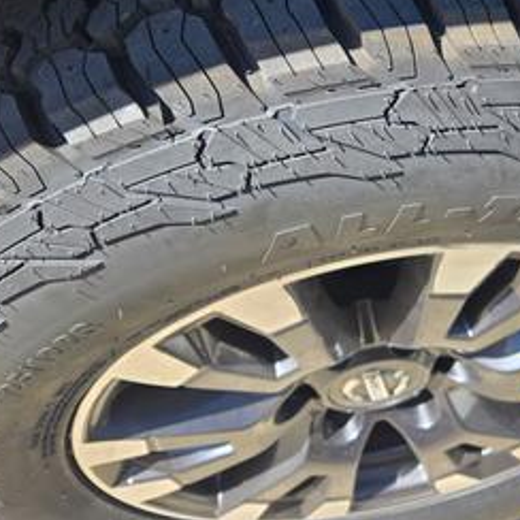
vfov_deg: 39.2
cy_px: 143
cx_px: 337
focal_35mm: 42
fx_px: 714
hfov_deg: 39.7
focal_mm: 5.4
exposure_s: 1/580
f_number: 1.8
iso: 25
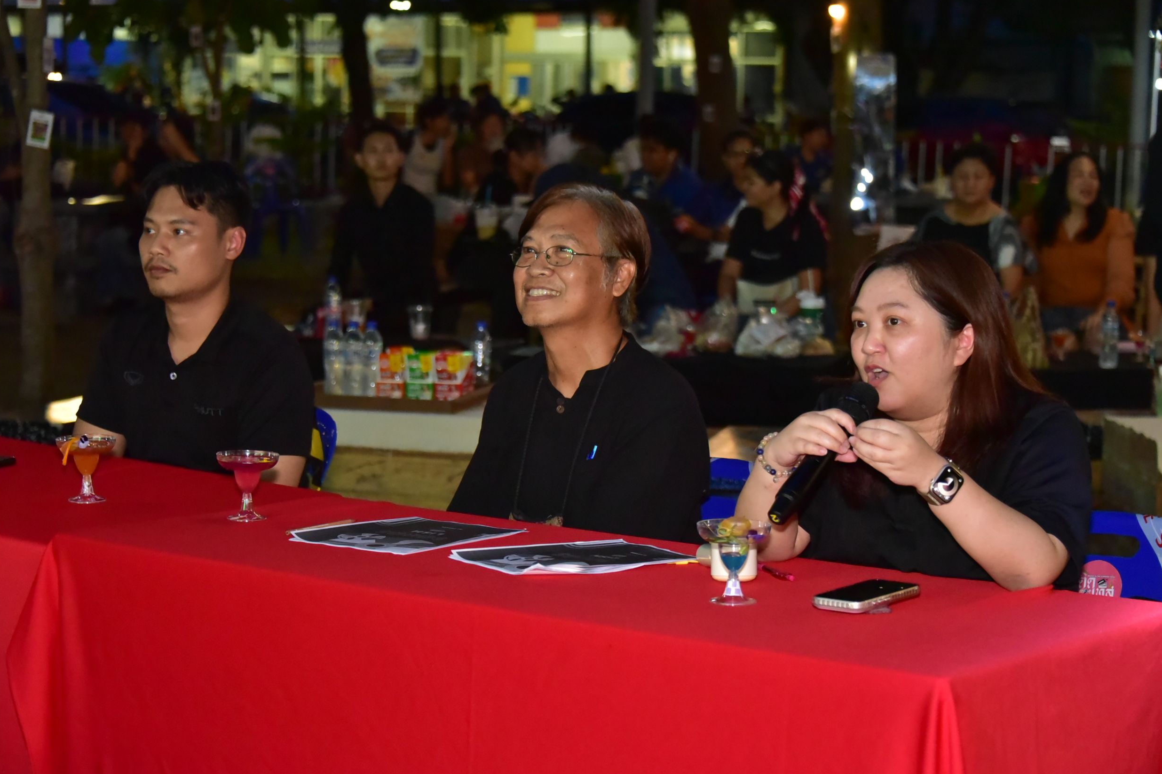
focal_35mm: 83
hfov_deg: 24.5
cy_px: 387
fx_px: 2679
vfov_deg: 16.5
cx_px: 582
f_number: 5.6
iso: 6400
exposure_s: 1/200
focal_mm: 82
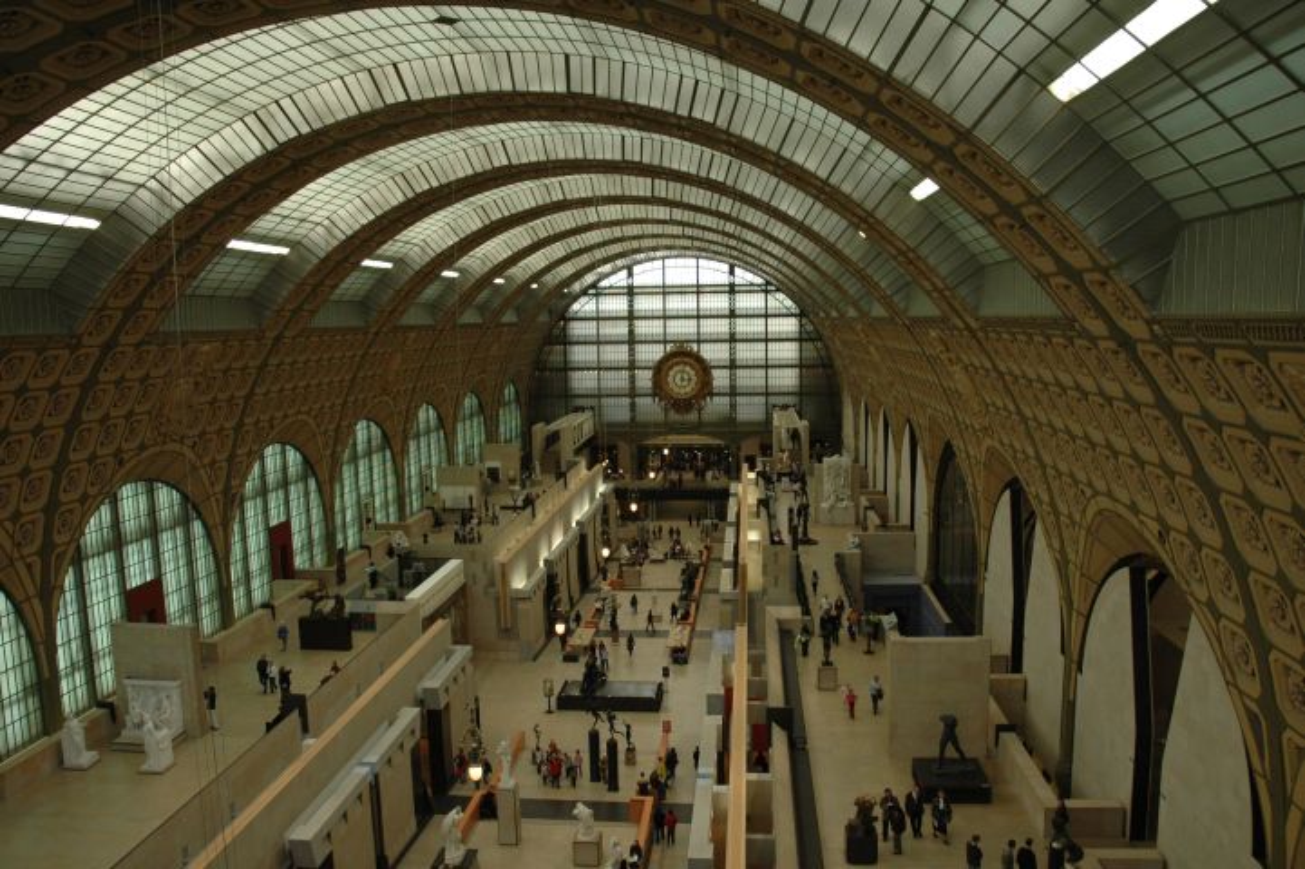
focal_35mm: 27
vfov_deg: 47.9
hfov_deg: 67.4
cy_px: 434
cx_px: 652
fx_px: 978
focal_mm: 18
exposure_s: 1/25
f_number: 7.1
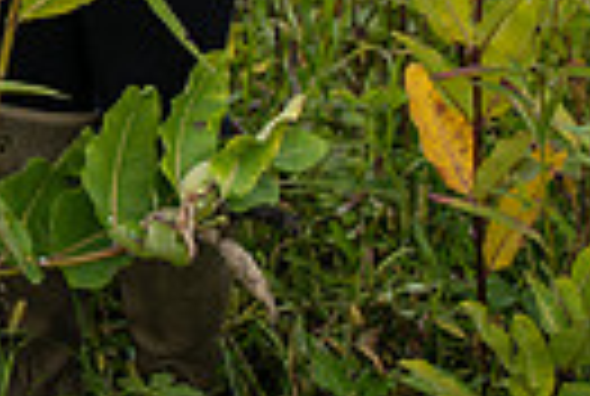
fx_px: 1741
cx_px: -396
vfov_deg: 12.3
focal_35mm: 106
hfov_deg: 16.7
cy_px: -232
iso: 125
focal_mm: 24
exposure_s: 1/400
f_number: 3.5
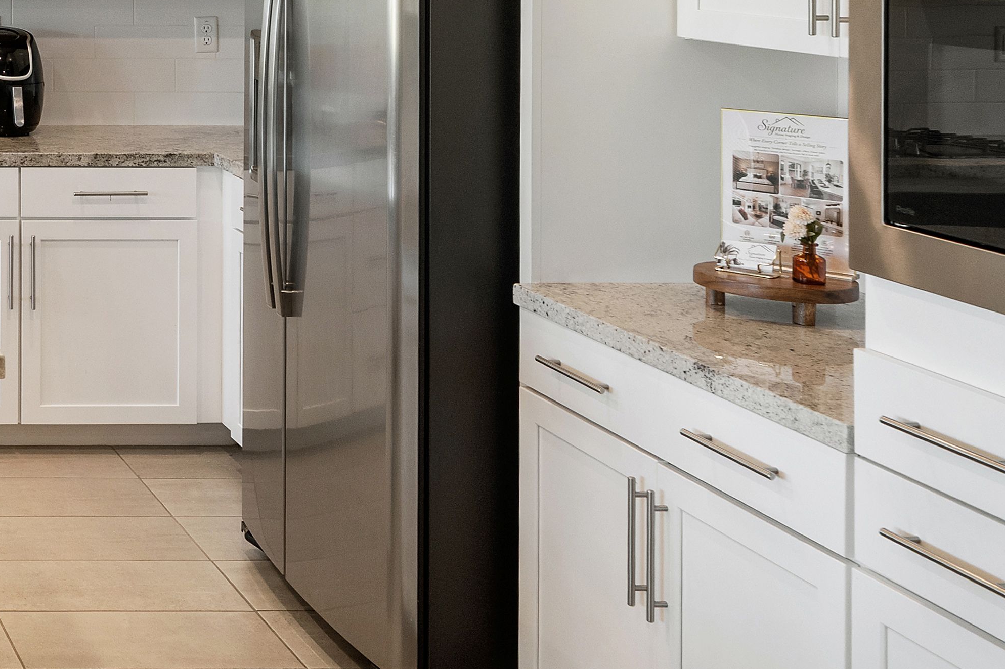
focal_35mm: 57
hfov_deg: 28.5
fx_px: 1591
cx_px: -317
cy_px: -26
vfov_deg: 22.7
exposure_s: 1/8
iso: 400
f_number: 7.1
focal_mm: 14
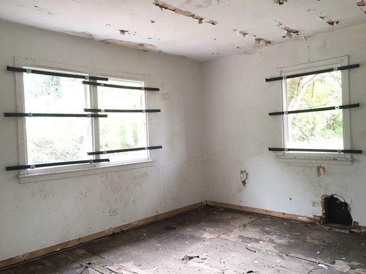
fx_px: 307
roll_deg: +0.8
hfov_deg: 61.7
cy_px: 137
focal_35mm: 29
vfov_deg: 48.2
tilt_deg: -0.7
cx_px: 183
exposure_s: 1/30
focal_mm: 4.15
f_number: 2.2
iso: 100
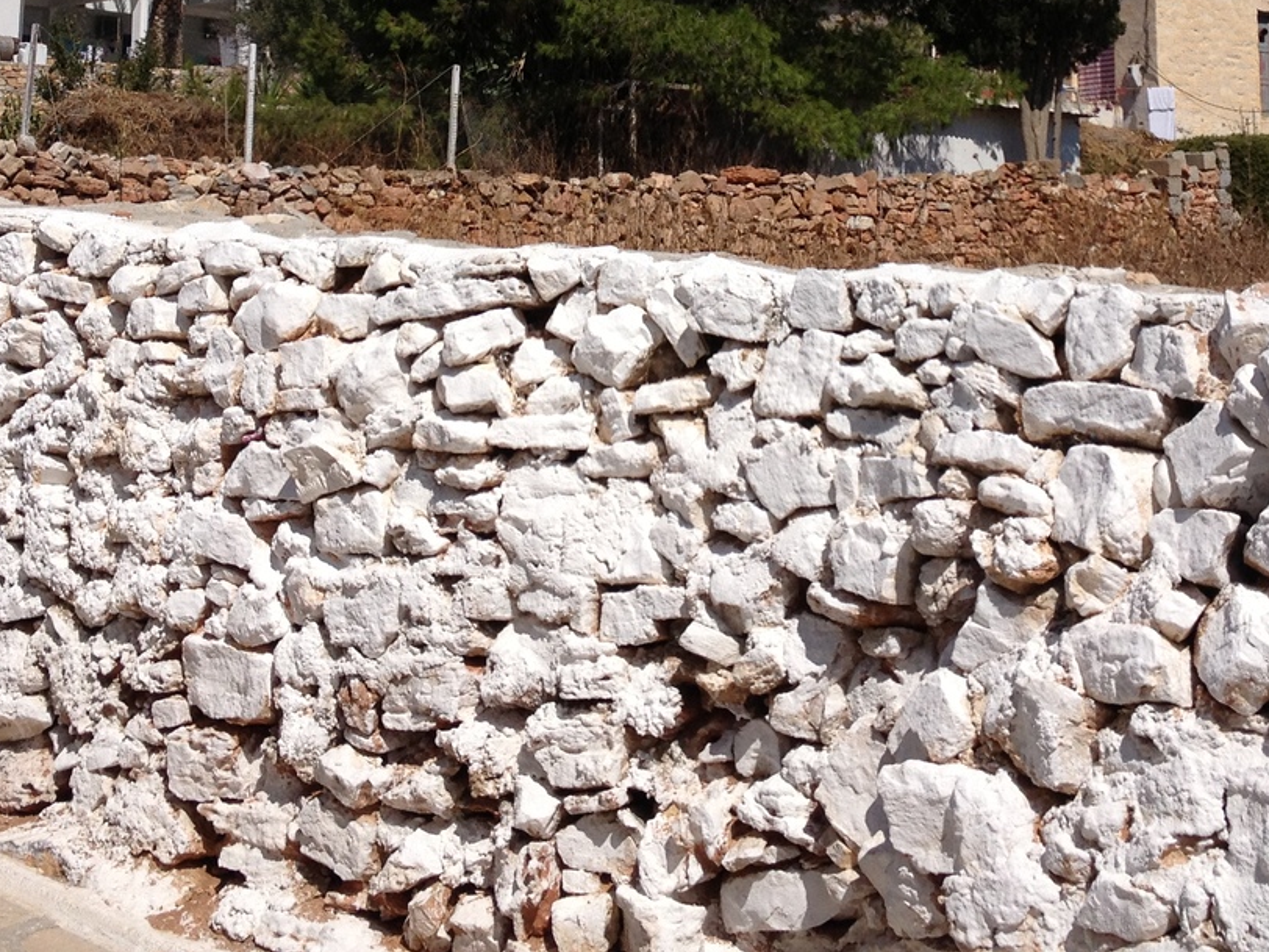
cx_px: 706
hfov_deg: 28.1
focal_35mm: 69
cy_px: 16
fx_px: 2529
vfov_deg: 20.7
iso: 50
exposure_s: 1/4608
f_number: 2.4
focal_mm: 4.28
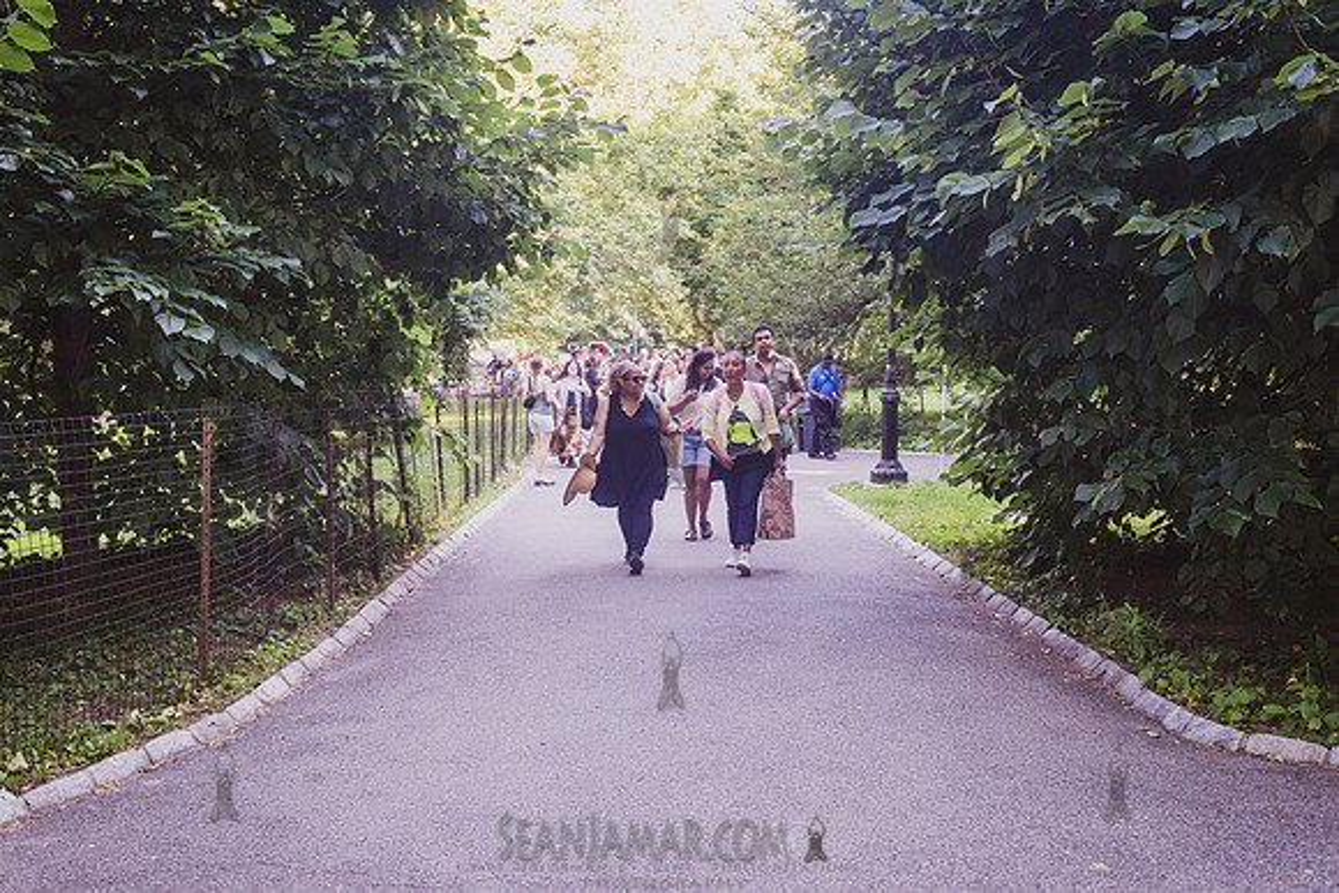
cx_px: 670
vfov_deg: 37.9
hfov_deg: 54.4
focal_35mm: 35
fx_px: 1302
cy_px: 446
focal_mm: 35
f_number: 5.6
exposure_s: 1/100
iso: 1250
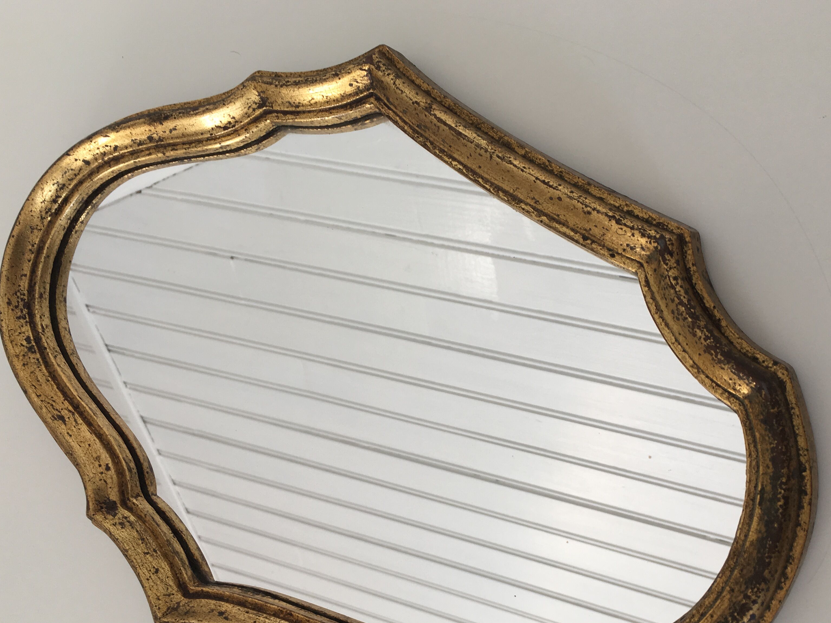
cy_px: 386
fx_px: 912
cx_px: 489
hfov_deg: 48.7
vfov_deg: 37.5
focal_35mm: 38
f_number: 2.2
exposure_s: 1/50
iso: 25
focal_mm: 4.15
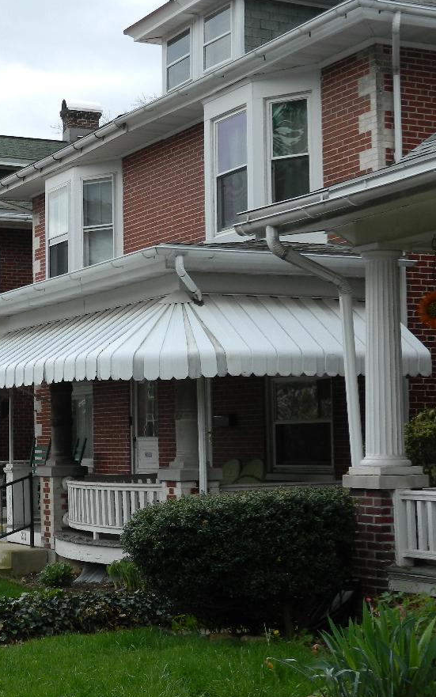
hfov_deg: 18.1
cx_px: 70
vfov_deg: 29.0
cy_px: 361
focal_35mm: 71
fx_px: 1349
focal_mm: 7.3
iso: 80
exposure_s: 1/500
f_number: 3.5
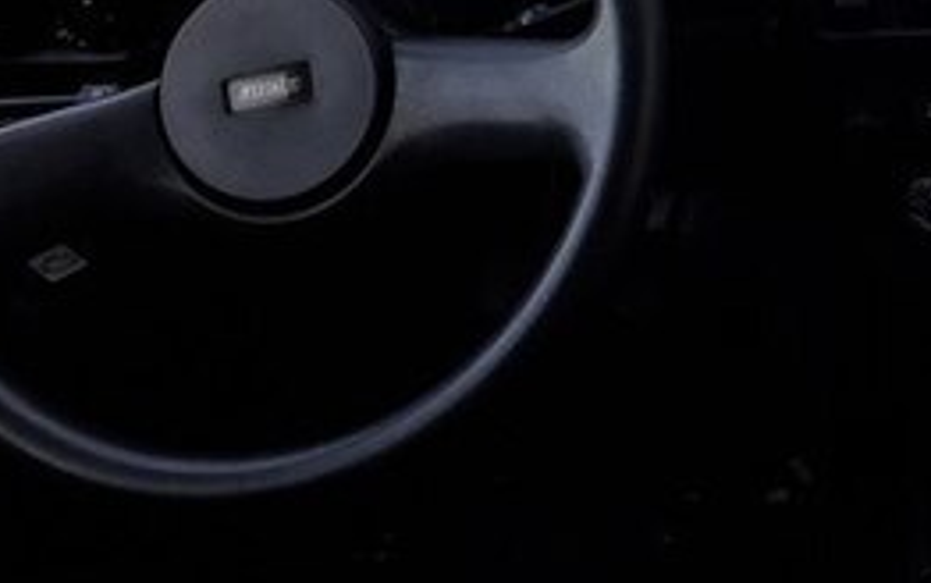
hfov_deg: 26.6
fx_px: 1828
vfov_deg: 17.2
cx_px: 984
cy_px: -151
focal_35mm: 72
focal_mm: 3.6
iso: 64
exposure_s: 1/100
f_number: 1.9
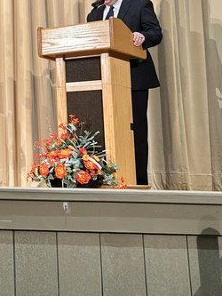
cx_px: -126
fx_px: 684
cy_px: 30
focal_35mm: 80
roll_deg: -1.0
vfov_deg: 23.8
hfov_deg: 16.5
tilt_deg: +11.5
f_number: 1.5
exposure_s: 1/60
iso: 80
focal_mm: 5.7
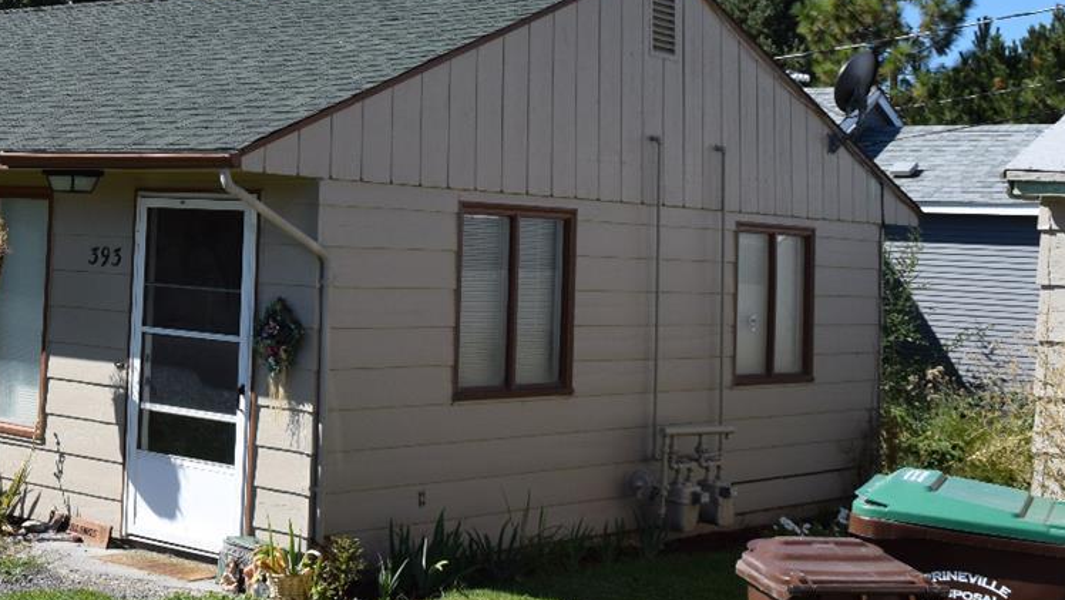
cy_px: 56
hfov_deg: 31.0
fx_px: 1779
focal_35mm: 63
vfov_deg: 18.8
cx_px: 6
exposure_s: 1/400
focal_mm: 20
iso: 200
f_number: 10
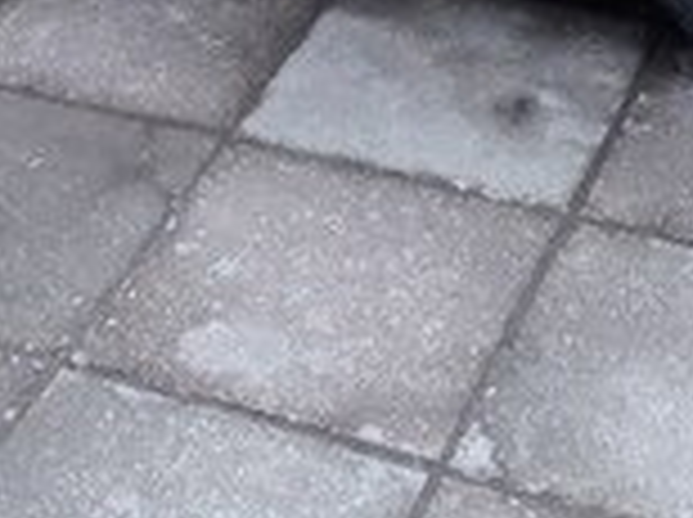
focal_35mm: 116
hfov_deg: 16.8
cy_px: -547
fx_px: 2319
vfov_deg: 11.4
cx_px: 108
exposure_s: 1/100
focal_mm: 3.6
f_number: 1.9
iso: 64
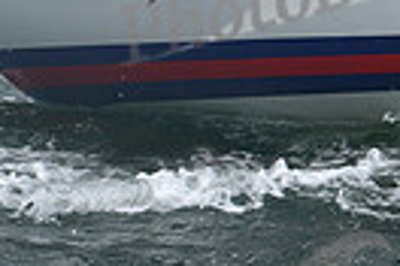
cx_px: 706
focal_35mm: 450
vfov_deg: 3.0
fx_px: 5000
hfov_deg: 4.5
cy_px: -213
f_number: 7.1
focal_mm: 102
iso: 250
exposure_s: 1/1000
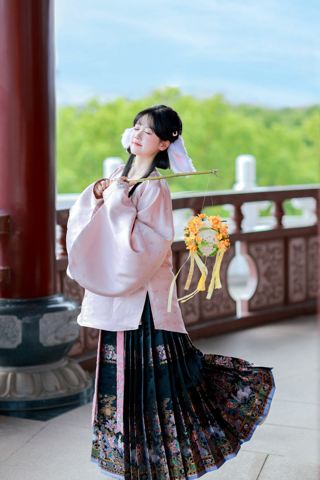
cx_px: 160
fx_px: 1120
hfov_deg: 16.3
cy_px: 240
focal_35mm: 84
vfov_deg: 24.2
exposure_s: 1/500
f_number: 2
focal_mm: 85
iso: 100
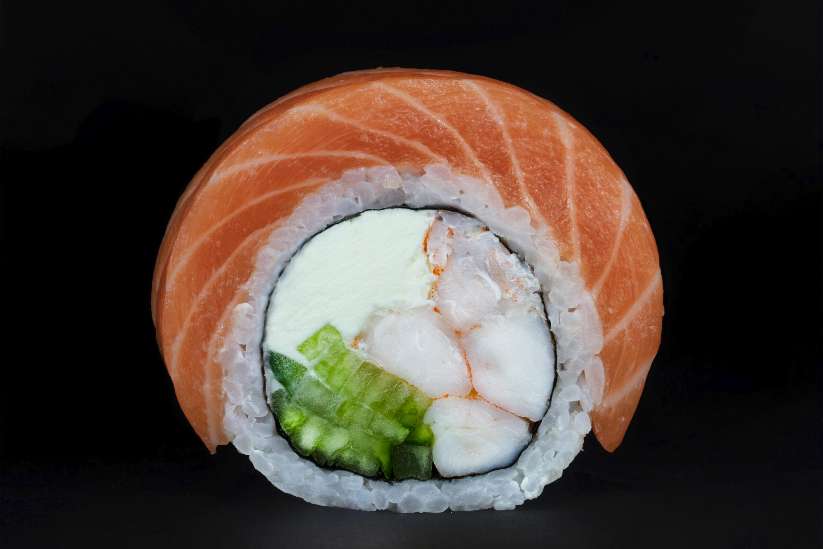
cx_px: 412
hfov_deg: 28.8
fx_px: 1600
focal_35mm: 70
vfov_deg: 19.5
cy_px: 274
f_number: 5.6
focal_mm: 70
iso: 400
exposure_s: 1/320
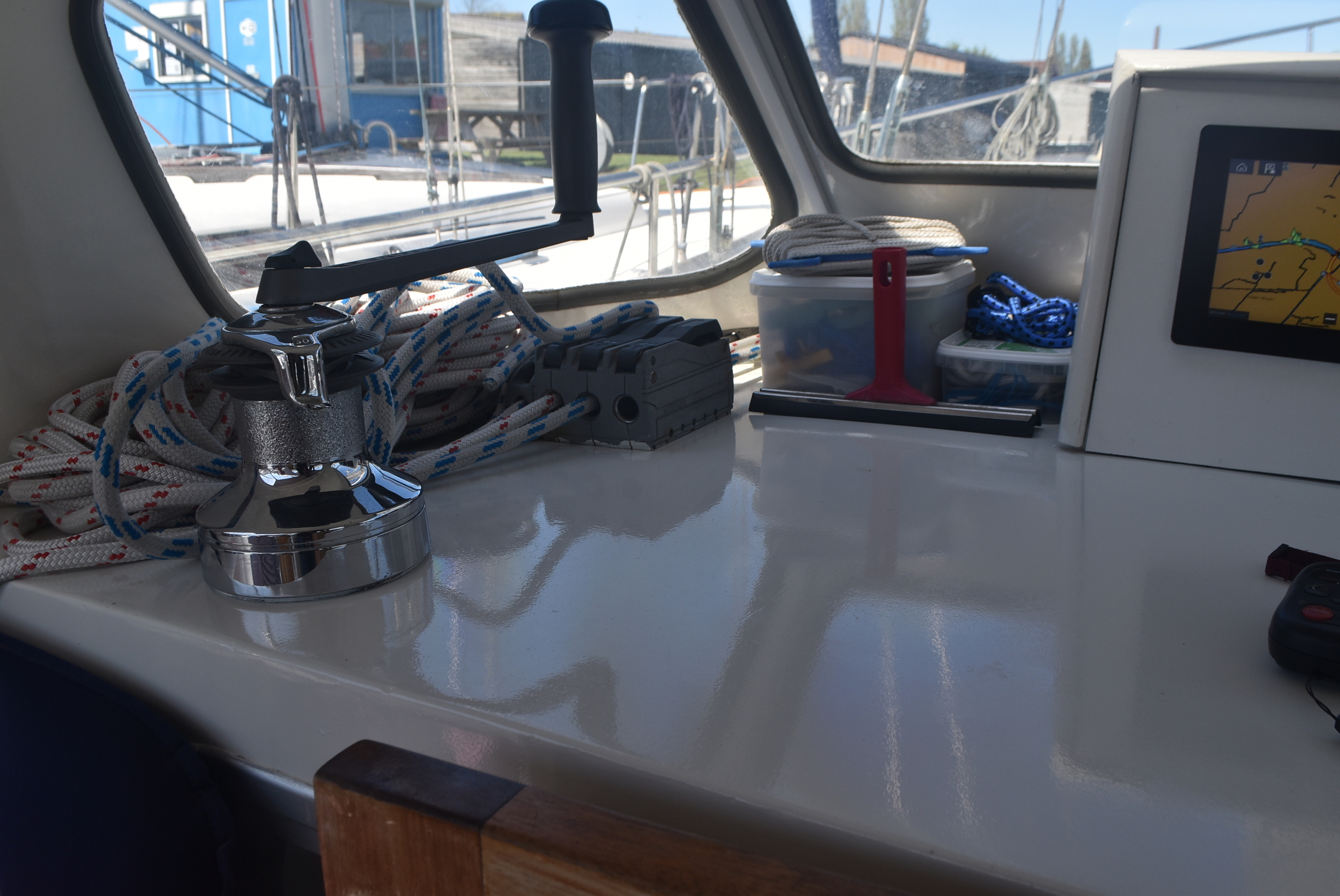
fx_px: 1117
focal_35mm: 30
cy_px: 448
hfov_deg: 61.9
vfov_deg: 43.7
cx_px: 670
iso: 200
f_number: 8
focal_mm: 20
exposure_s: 1/250
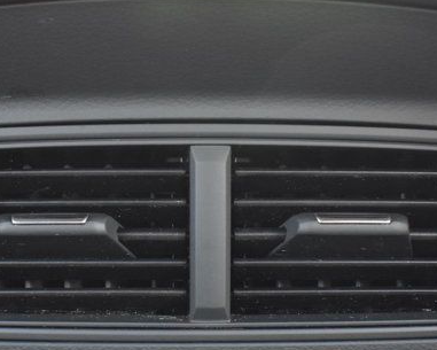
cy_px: 250
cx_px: 213
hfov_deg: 27.9
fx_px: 880
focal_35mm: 68
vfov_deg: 22.3
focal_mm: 18
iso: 1600
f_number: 4.5
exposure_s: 1/15
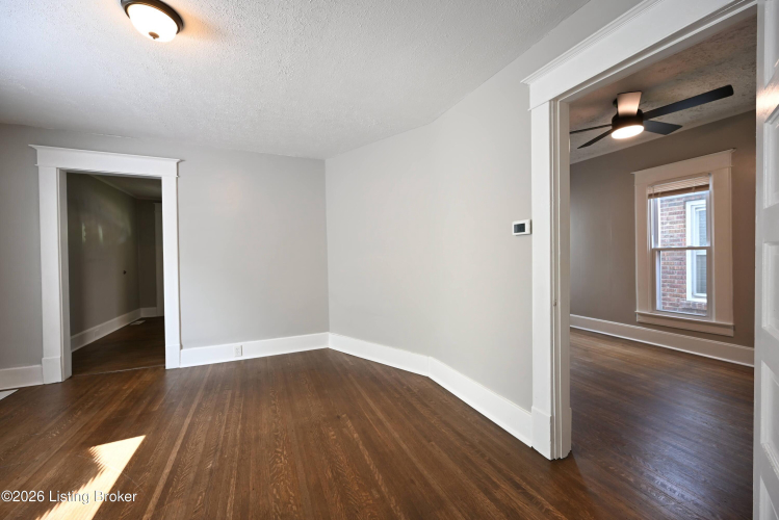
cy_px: 260
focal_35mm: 14
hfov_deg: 104.2
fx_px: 303
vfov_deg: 81.3
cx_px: 390
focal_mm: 14
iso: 200
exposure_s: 1/10
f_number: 5.6
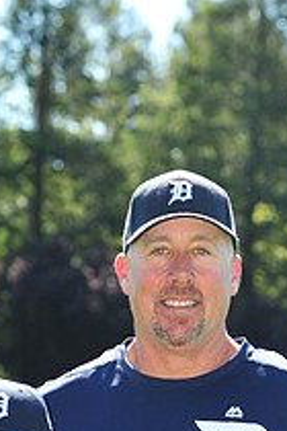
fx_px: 3970
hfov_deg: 4.1
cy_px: 527
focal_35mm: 332
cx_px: 119
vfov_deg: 6.2
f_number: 7.1
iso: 320
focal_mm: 120
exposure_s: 1/400
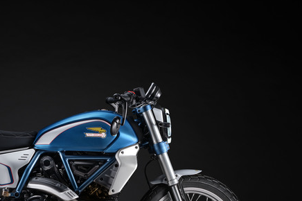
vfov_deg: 7.3
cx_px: 42
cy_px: 164
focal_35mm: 188
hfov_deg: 10.9
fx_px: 1576
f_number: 11
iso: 100
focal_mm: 105
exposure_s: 1/125
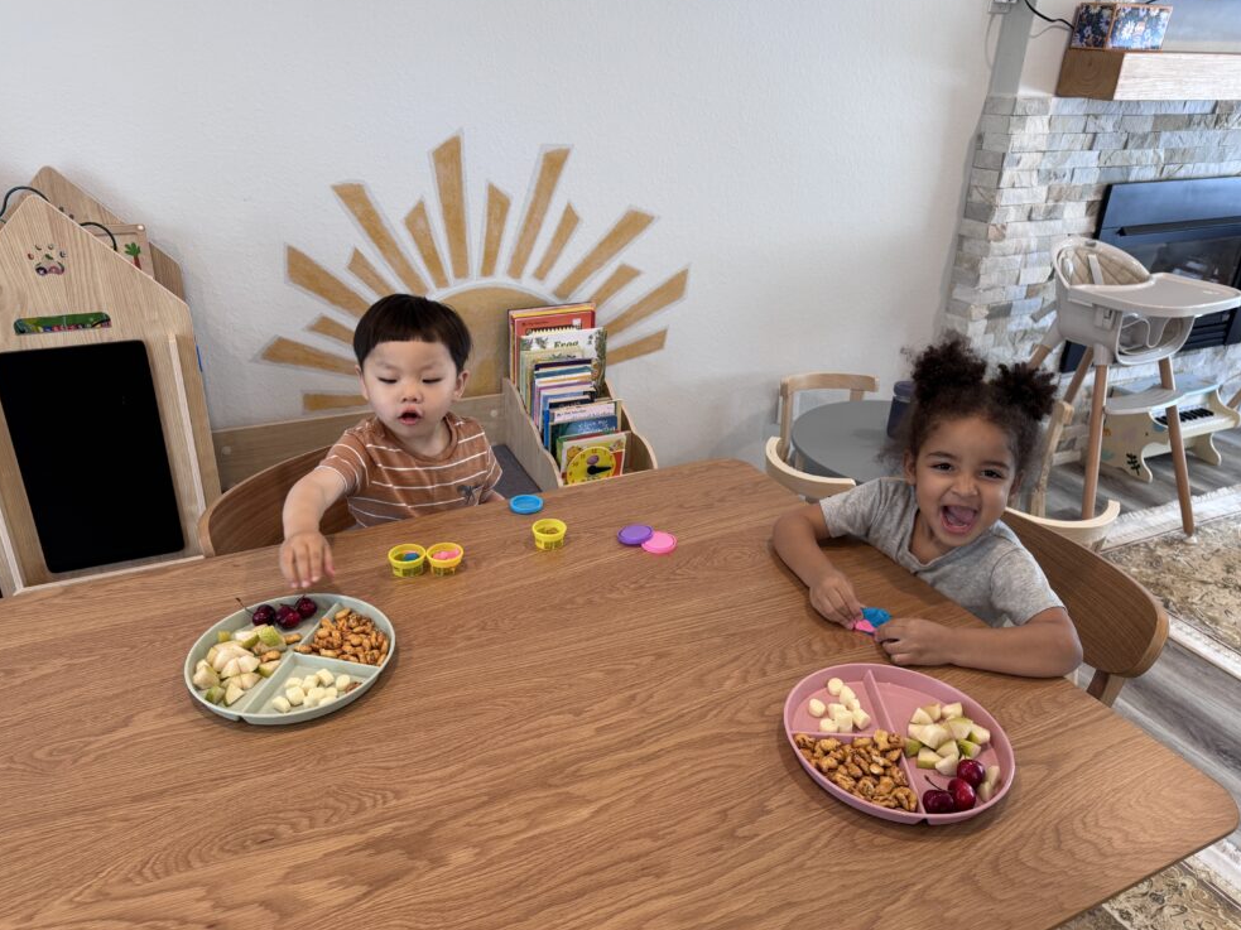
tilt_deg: -26.3
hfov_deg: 69.4
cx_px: 597
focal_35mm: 25
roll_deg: -1.5
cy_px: 466
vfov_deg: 54.9
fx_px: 896
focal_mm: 6.76
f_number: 1.78
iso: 125
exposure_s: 1/120
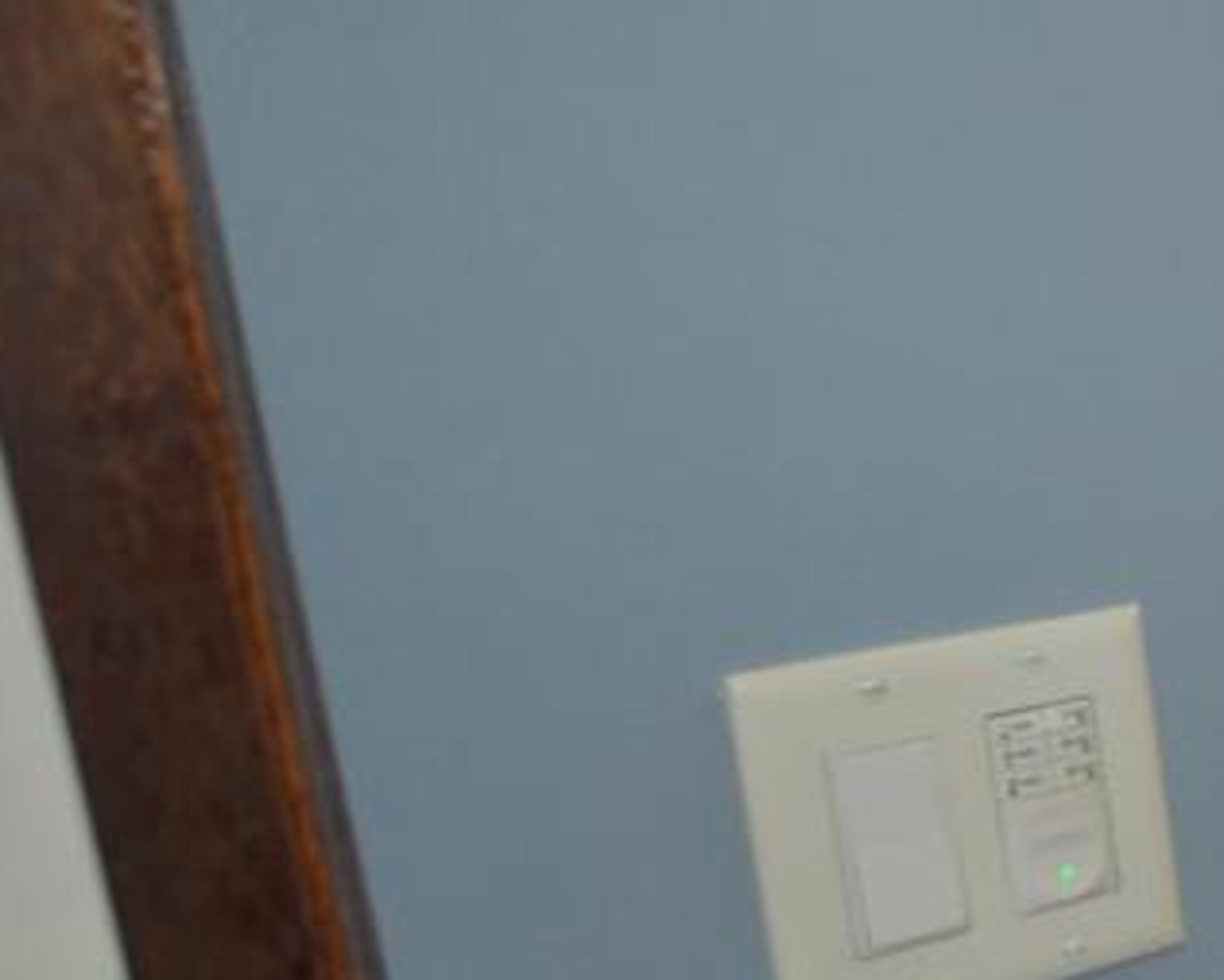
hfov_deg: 20.3
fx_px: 2066
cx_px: 2328
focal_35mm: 57
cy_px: 591
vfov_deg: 26.6
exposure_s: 1/60
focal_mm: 10
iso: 400
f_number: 3.5
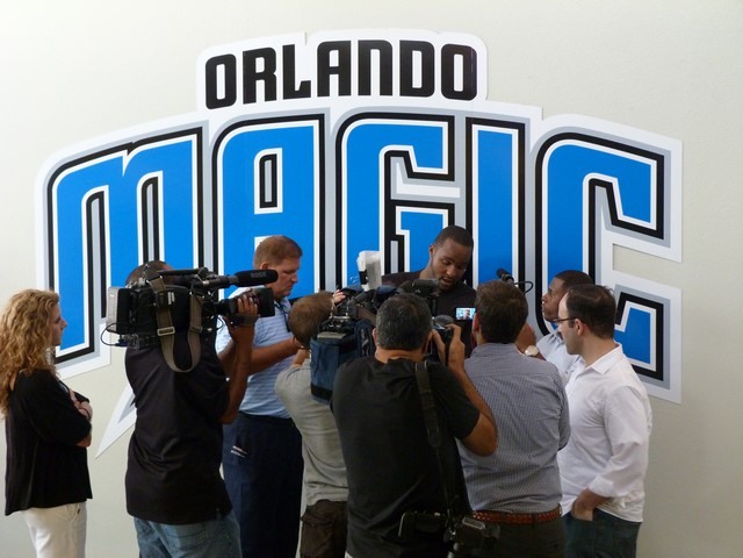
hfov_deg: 38.2
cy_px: 279
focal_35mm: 50
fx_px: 1073
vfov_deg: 29.1
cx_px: 372
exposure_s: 1/40
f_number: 3.2
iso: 400
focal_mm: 9
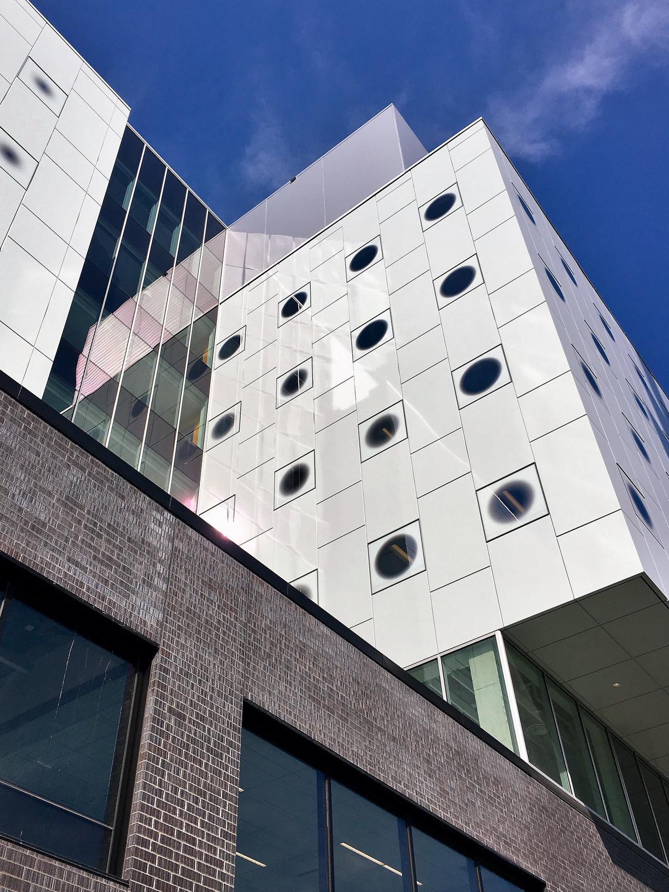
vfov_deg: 55.3
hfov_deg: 42.9
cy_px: 445
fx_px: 850
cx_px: 301
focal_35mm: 33
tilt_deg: +45.5
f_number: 2.2
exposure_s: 1/2481
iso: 25
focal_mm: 4.15
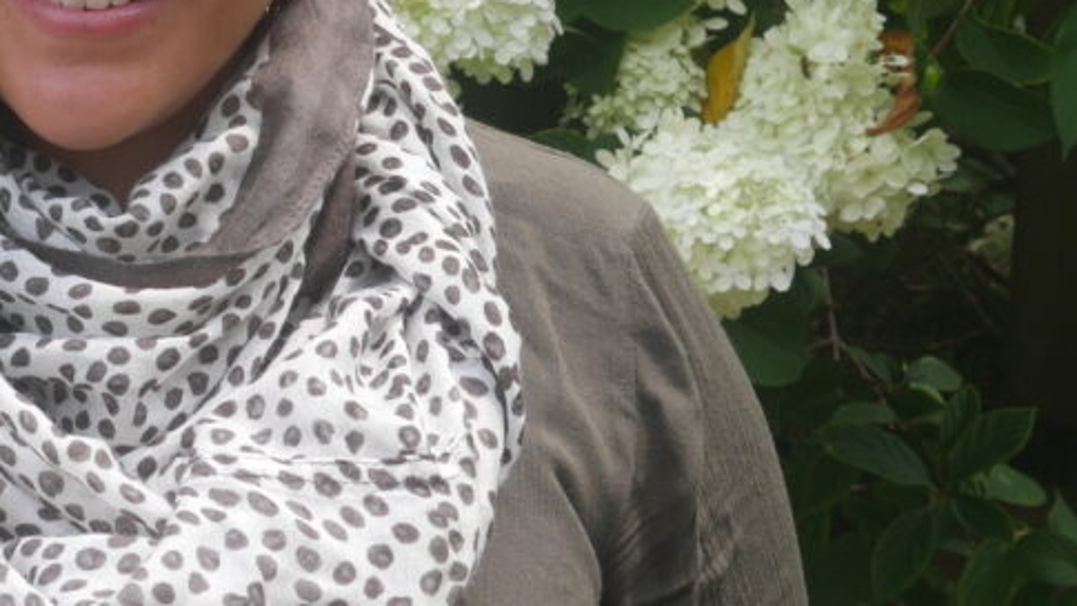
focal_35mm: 92
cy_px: 181
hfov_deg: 22.6
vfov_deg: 13.1
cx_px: 104
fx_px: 2628
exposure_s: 1/200
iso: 200
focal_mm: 20
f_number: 7.1
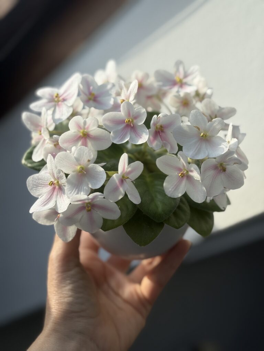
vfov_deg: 36.8
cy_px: 176
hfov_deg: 28.0
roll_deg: -2.7
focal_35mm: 52
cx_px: 132
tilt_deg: -10.9
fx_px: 529
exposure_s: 1/1156
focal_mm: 5.96
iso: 32
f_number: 1.6
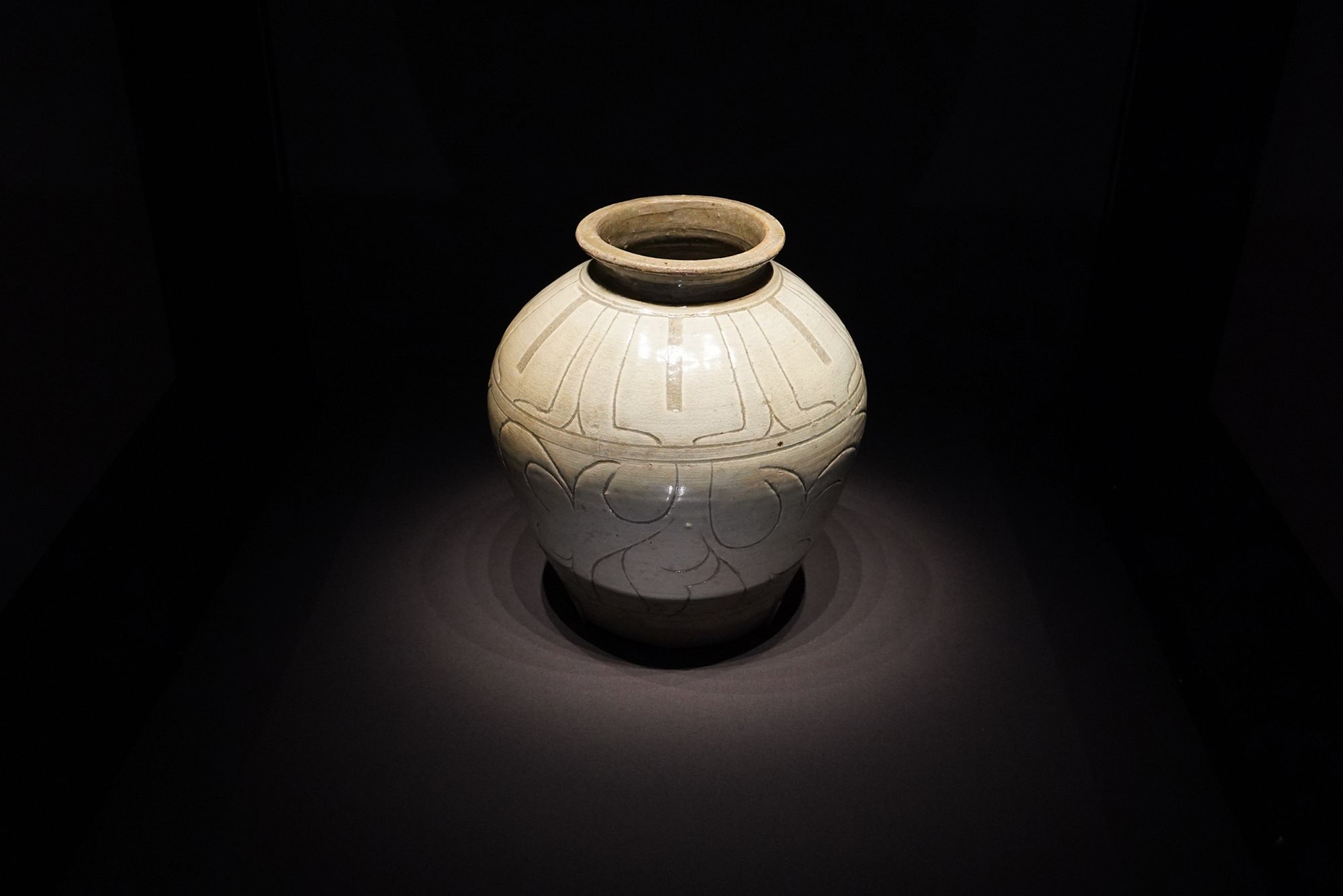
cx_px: 672
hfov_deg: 73.7
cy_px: 448
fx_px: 895
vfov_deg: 53.1
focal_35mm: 24
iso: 3200
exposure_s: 1/80
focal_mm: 24
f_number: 4
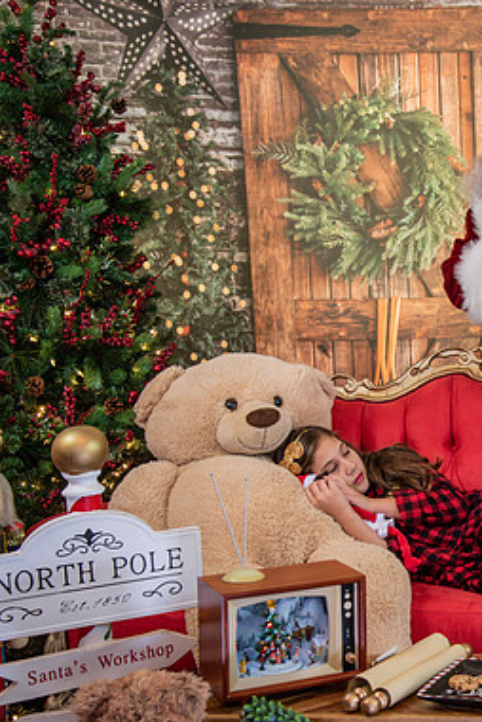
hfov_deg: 19.4
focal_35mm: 67
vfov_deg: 30.1
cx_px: 531
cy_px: 365
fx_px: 1345
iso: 1000
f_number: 5
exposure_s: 1/50
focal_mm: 44
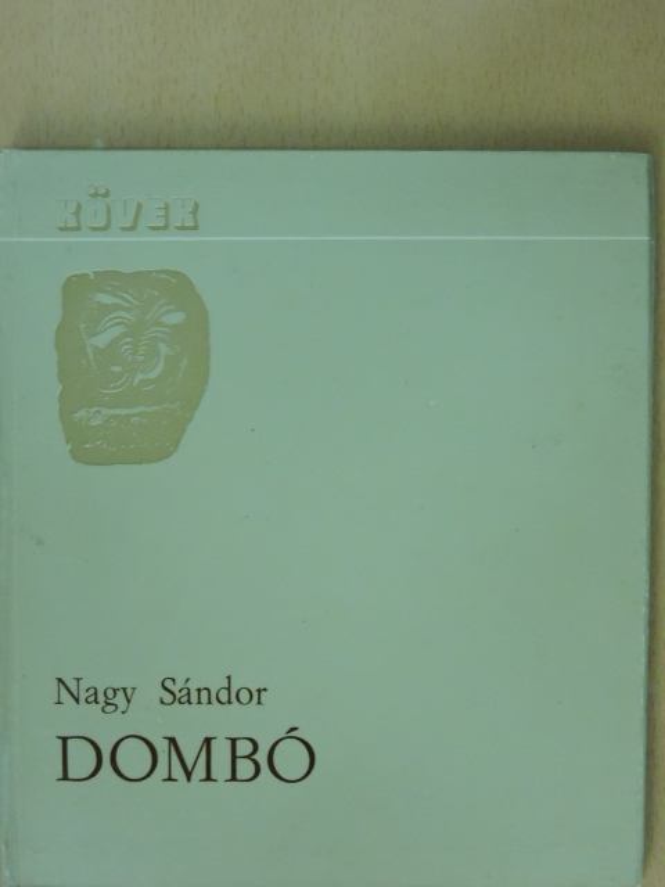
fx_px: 1665
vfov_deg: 29.8
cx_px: 332
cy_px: 444
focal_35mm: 65
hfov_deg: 22.6
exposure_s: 1/60
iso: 1400
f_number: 4.2
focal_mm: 11.6
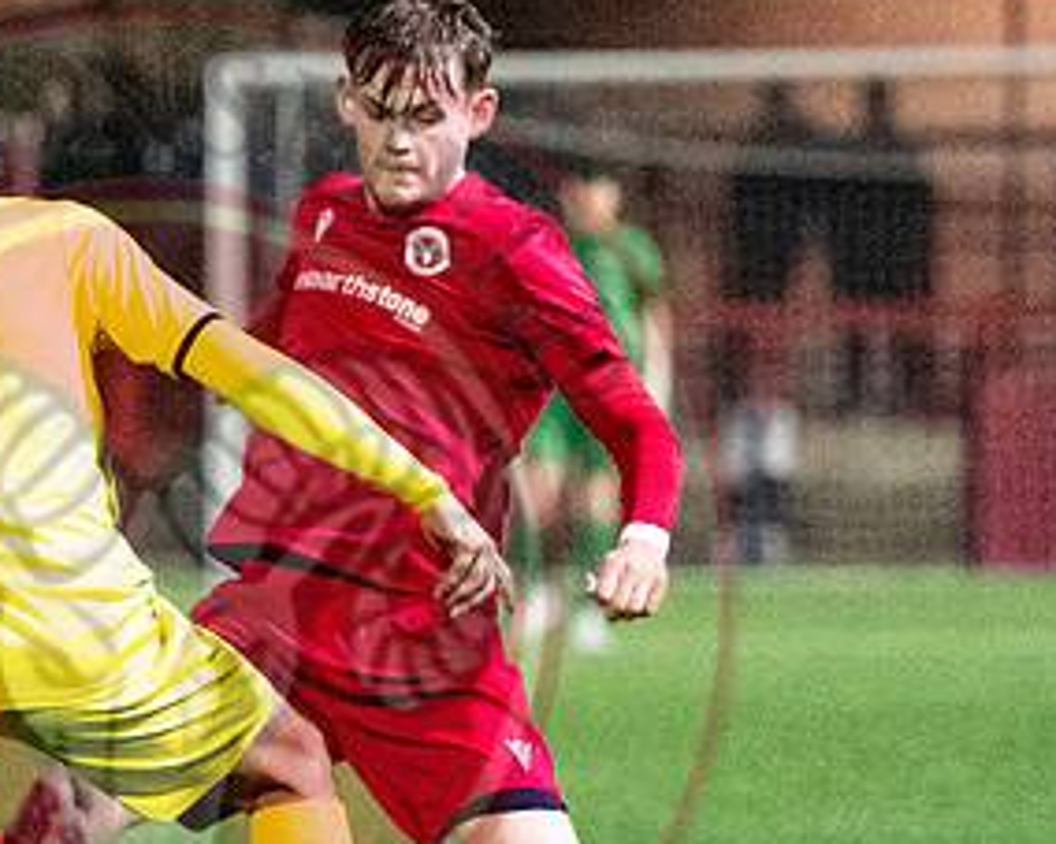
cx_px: 325
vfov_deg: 2.6
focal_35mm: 585
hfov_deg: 3.3
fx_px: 18277
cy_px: 642
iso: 8000
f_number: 2.8
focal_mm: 135
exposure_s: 1/1000
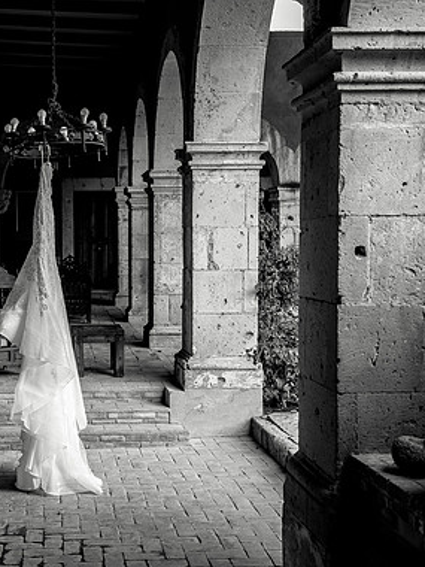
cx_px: 54
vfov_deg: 36.8
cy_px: 287
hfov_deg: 27.2
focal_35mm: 52
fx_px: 851
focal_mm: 35
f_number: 3.2
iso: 100
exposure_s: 1/100
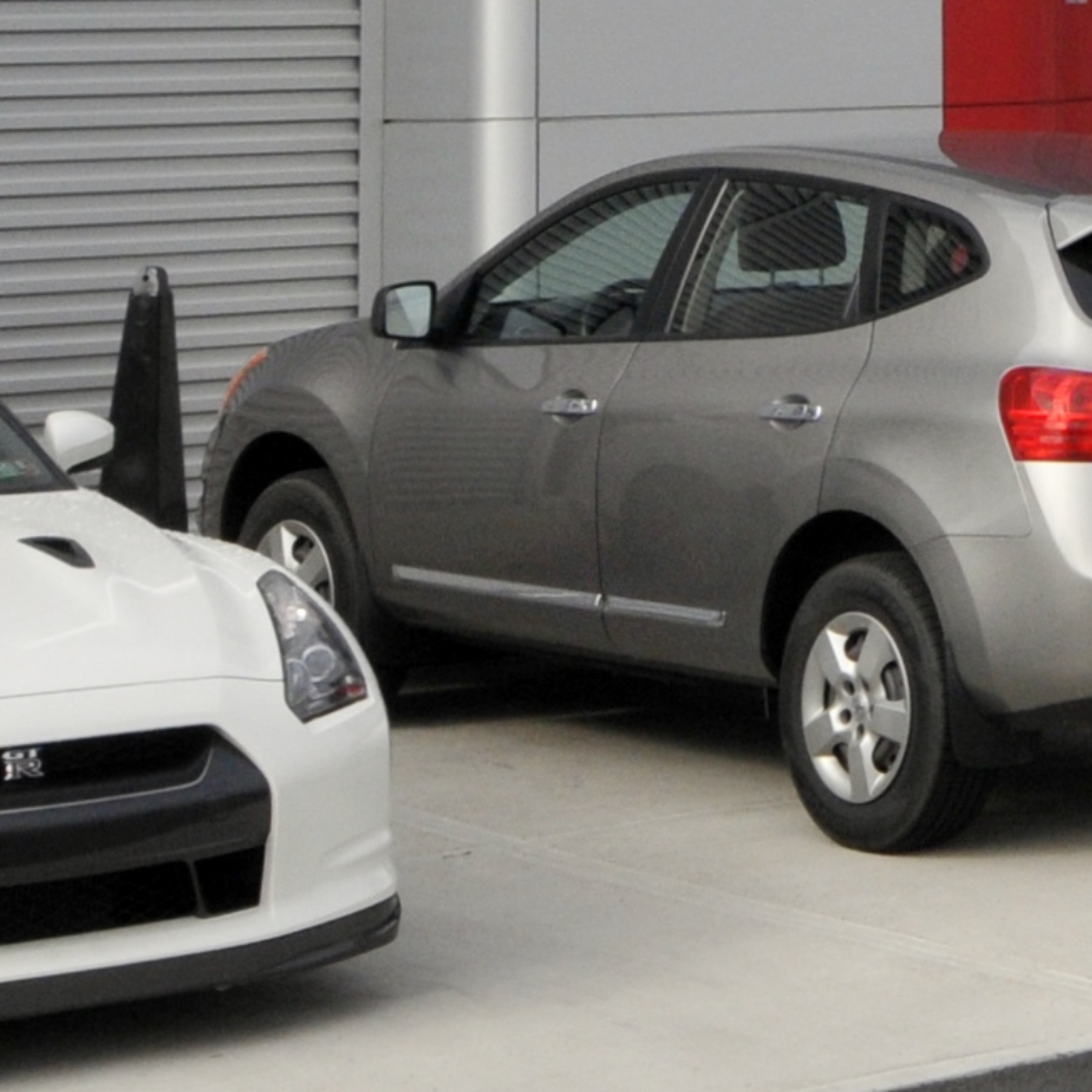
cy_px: -407
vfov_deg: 12.2
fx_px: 4925
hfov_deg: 11.4
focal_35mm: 138
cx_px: 2181
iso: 500
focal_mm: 20
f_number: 13
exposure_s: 1/640
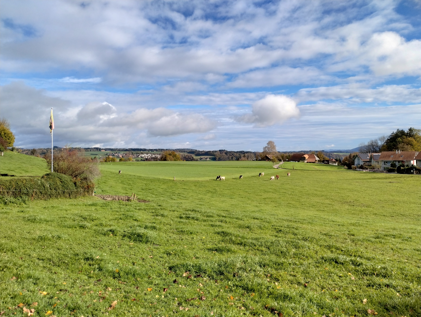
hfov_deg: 63.4
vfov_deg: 49.9
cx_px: 210
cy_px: 158
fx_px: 341
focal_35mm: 28
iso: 100
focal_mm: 4.27
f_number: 1.8
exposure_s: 1/621
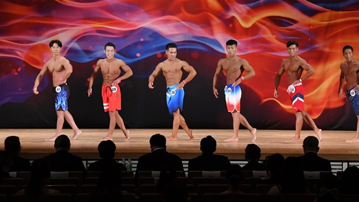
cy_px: 75
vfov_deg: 9.8
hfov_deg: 17.3
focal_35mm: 124
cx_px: 206
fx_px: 1180
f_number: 5.6
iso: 3200
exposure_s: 1/400
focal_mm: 65
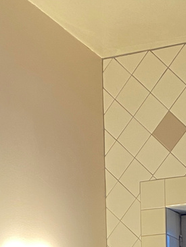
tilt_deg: -7.7
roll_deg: +0.9
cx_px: 189
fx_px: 780
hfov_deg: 13.4
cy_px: 503
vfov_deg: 14.7
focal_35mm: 109
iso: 100
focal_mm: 4.25
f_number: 1.8
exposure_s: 1/60
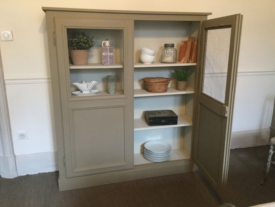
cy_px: 104
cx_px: 138
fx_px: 246
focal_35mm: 31
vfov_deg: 45.4
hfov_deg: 58.4
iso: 200
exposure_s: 1/17
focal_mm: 3.3
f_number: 2.4
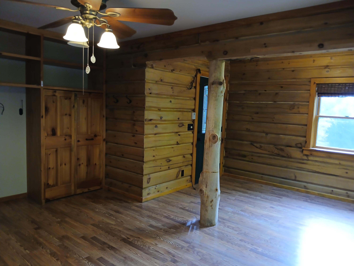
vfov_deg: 53.1
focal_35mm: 26
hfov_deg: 67.3
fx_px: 266
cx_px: 177
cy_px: 133
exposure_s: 1/24
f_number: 1.8
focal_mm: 3.98
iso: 320
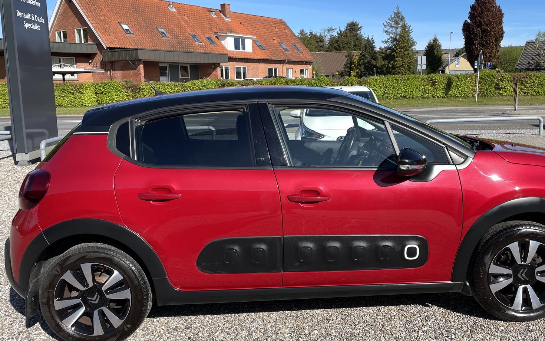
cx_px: 306
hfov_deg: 59.5
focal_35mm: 32
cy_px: 162
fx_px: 475
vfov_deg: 39.4
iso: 32
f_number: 1.6
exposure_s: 1/2882
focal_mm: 4.2
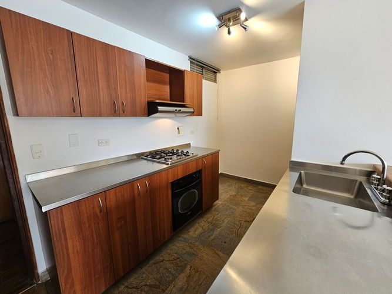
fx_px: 147
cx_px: 196
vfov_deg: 89.9
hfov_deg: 106.2
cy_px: 147
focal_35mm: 13
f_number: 2.2
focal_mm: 2.2
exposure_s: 1/60
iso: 100
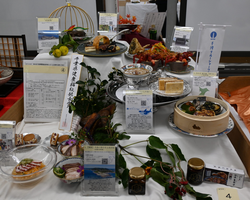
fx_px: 281
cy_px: 102
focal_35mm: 38
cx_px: 132
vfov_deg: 39.1
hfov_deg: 47.9
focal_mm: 22
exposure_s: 1/160
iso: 400
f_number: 4
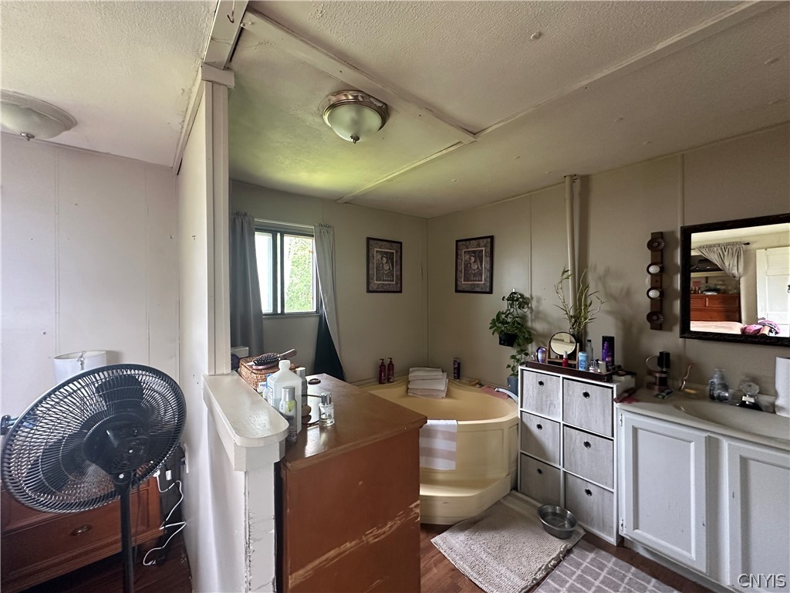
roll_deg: +0.7
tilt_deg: -1.7
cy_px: 296
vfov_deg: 85.7
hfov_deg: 102.1
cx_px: 395
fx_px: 320
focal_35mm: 14
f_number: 2.2
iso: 400
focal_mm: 2.22
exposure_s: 1/60
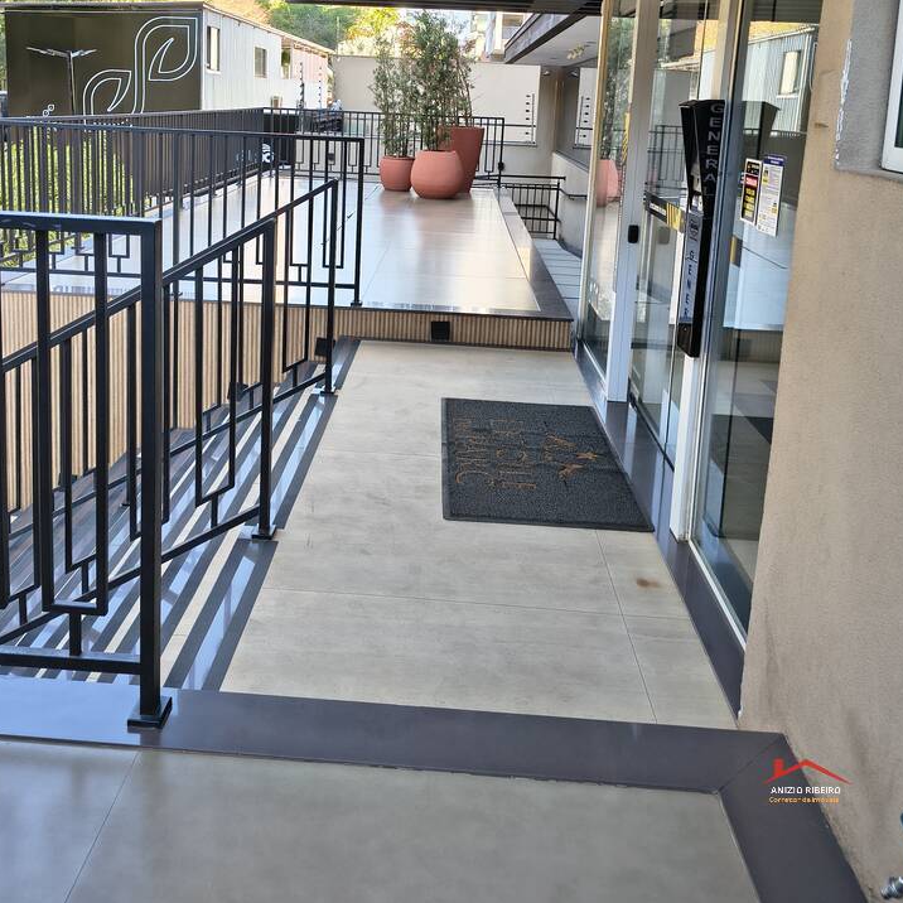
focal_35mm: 32
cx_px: 421
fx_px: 944
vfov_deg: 49.6
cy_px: 256
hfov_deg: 51.1
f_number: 1.8
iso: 100
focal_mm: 5.56
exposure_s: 1/212
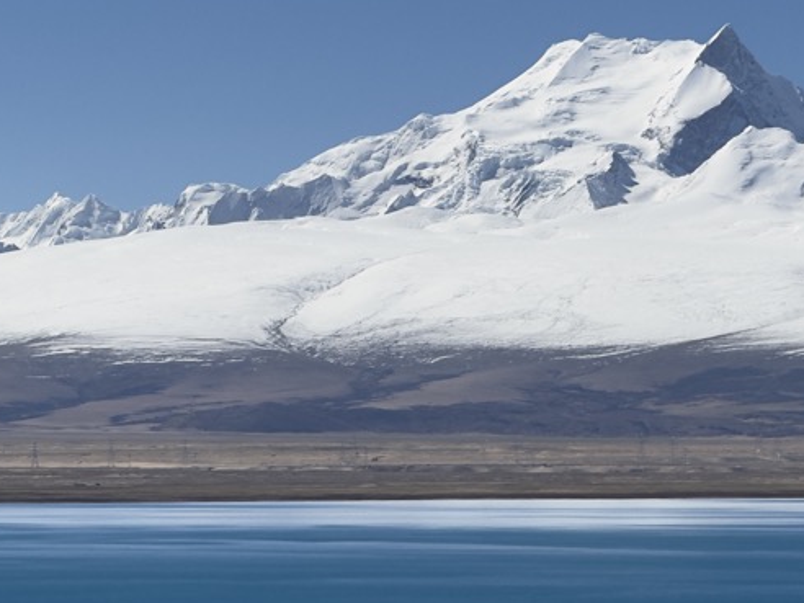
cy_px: 232
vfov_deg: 5.9
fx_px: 5807
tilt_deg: +1.7
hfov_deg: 7.9
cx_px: 420
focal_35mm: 250
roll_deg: +0.3
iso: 40
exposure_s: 1/3509
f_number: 2.8
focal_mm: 15.66
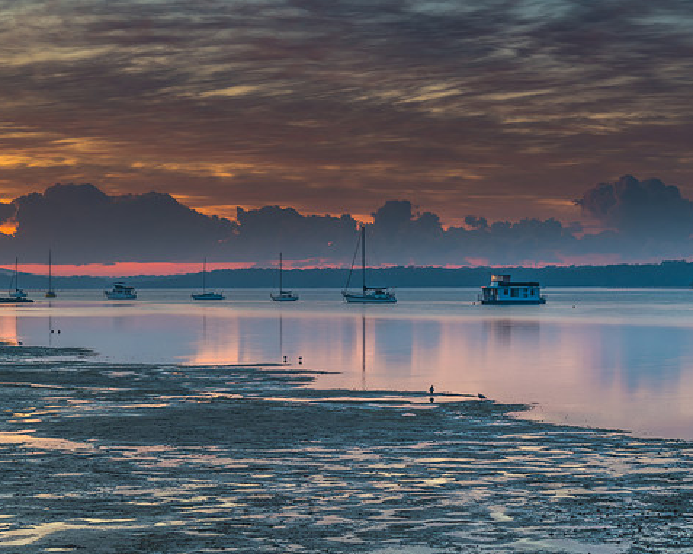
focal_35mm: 77
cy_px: 277
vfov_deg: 19.9
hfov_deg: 24.7
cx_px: 401
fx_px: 1578
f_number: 7.1
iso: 200
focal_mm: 66
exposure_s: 3
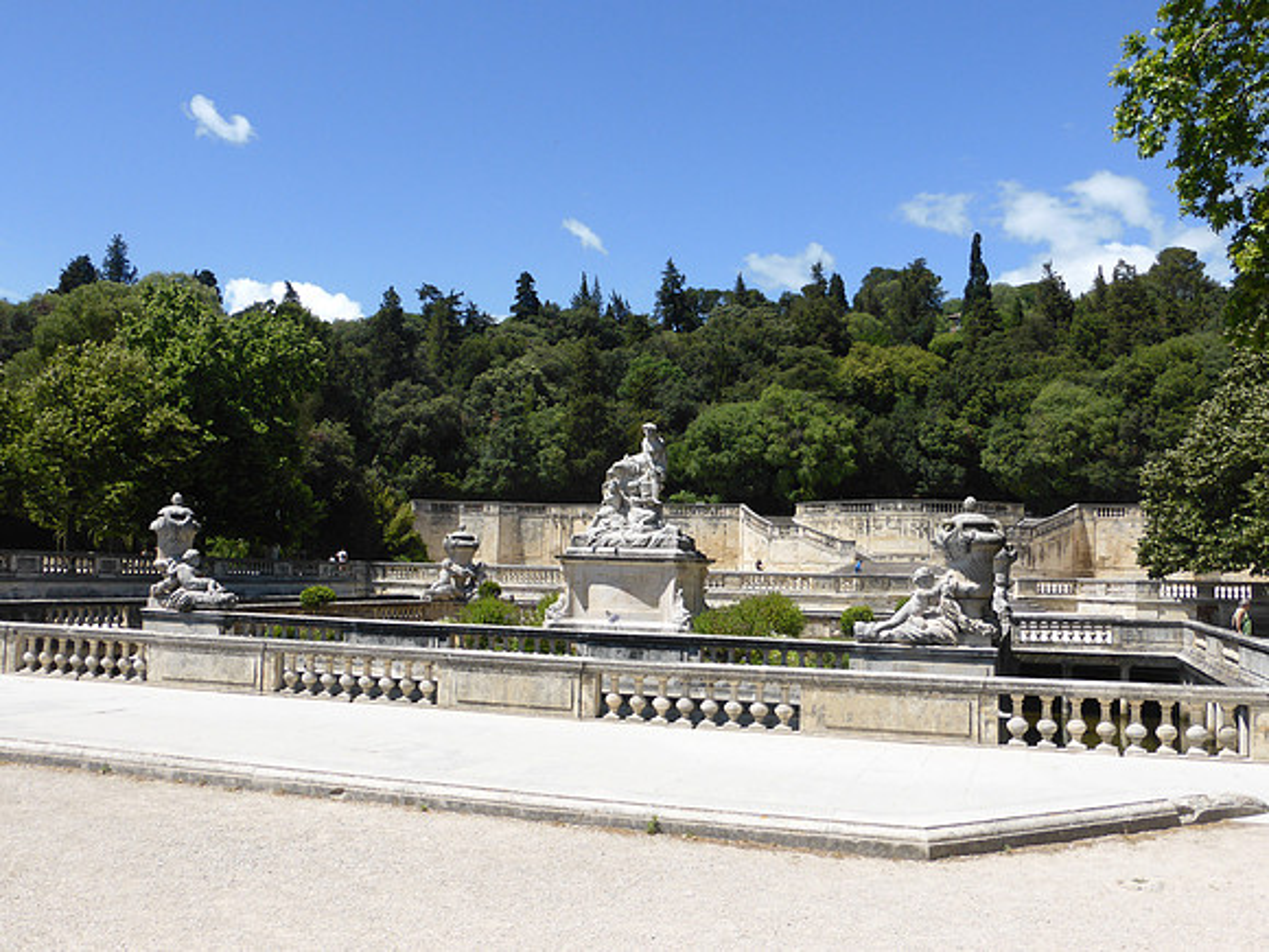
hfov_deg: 58.4
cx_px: 634
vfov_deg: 45.4
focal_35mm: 31
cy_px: 476
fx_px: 1136
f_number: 3.6
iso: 100
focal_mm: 5.4
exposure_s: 1/1000
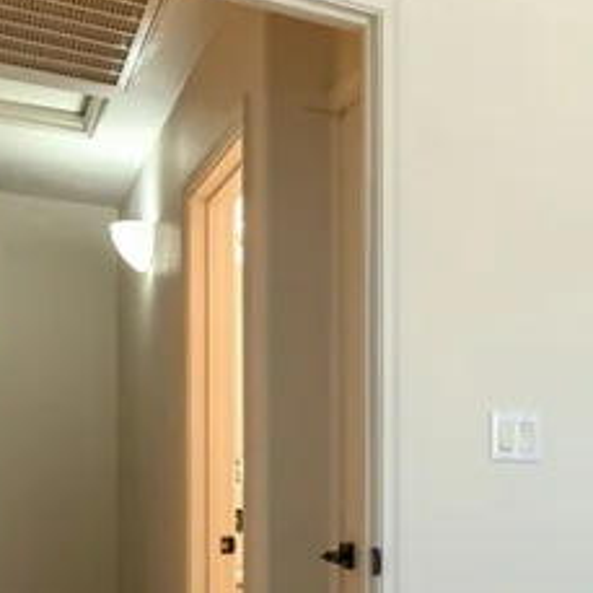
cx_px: 847
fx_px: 1105
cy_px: 492
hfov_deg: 24.5
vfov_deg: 29.2
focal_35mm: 57
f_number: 8
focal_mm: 15
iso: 400
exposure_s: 1/250
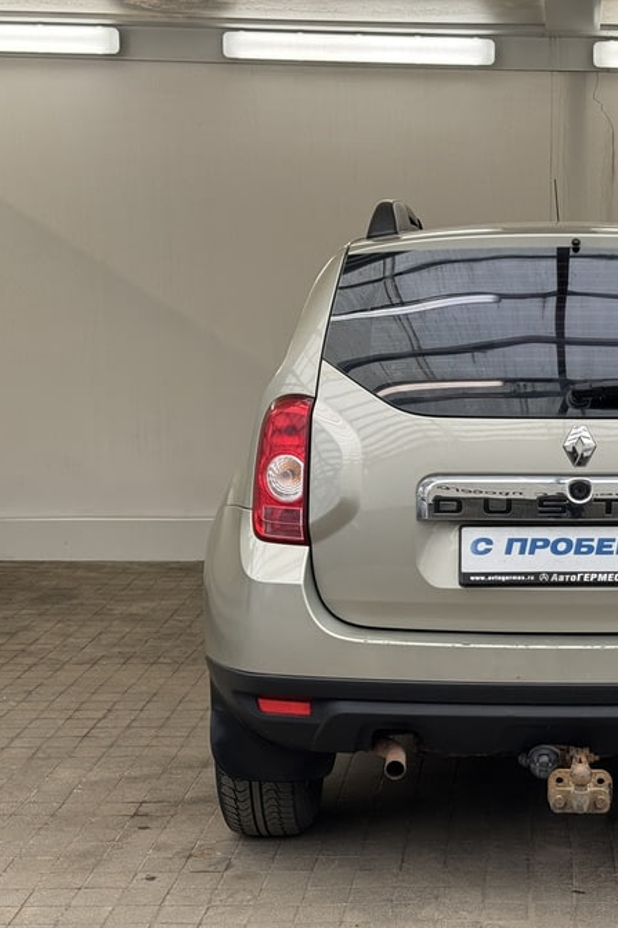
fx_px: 1726
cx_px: 561
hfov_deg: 19.9
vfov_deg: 30.1
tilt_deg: -9.5
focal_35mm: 67
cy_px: 465
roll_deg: -1.4
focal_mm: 6.76
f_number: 1.78
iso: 64
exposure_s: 1/394
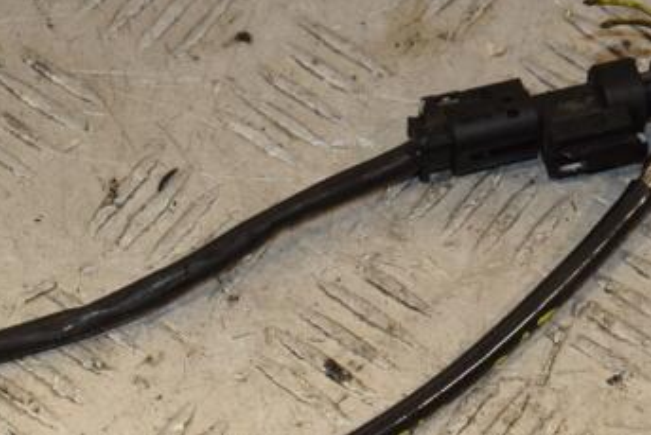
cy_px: 282
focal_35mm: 183
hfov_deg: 11.2
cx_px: 288
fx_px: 3312
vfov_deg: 7.5
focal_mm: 70
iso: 800
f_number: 8
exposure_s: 1/200
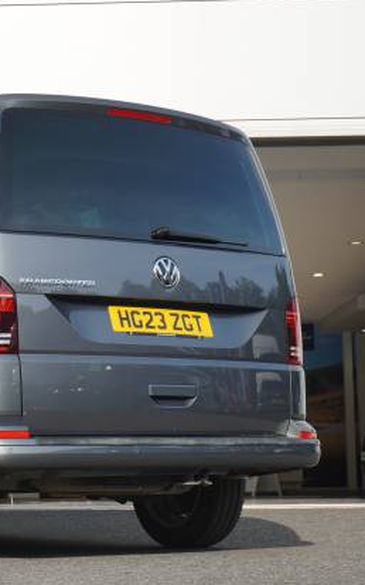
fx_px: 1433
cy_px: 299
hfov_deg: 14.3
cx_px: 1
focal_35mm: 90
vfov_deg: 23.0
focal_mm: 38
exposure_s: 1/125
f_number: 8
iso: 100
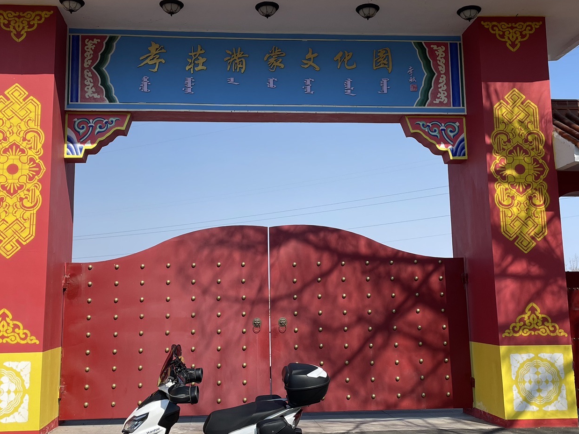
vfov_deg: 34.4
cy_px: 204
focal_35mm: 42
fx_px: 703
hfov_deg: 44.8
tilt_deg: +7.7
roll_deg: +0.4
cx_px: 271
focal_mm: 4.2
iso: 32
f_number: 1.6
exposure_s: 1/3509
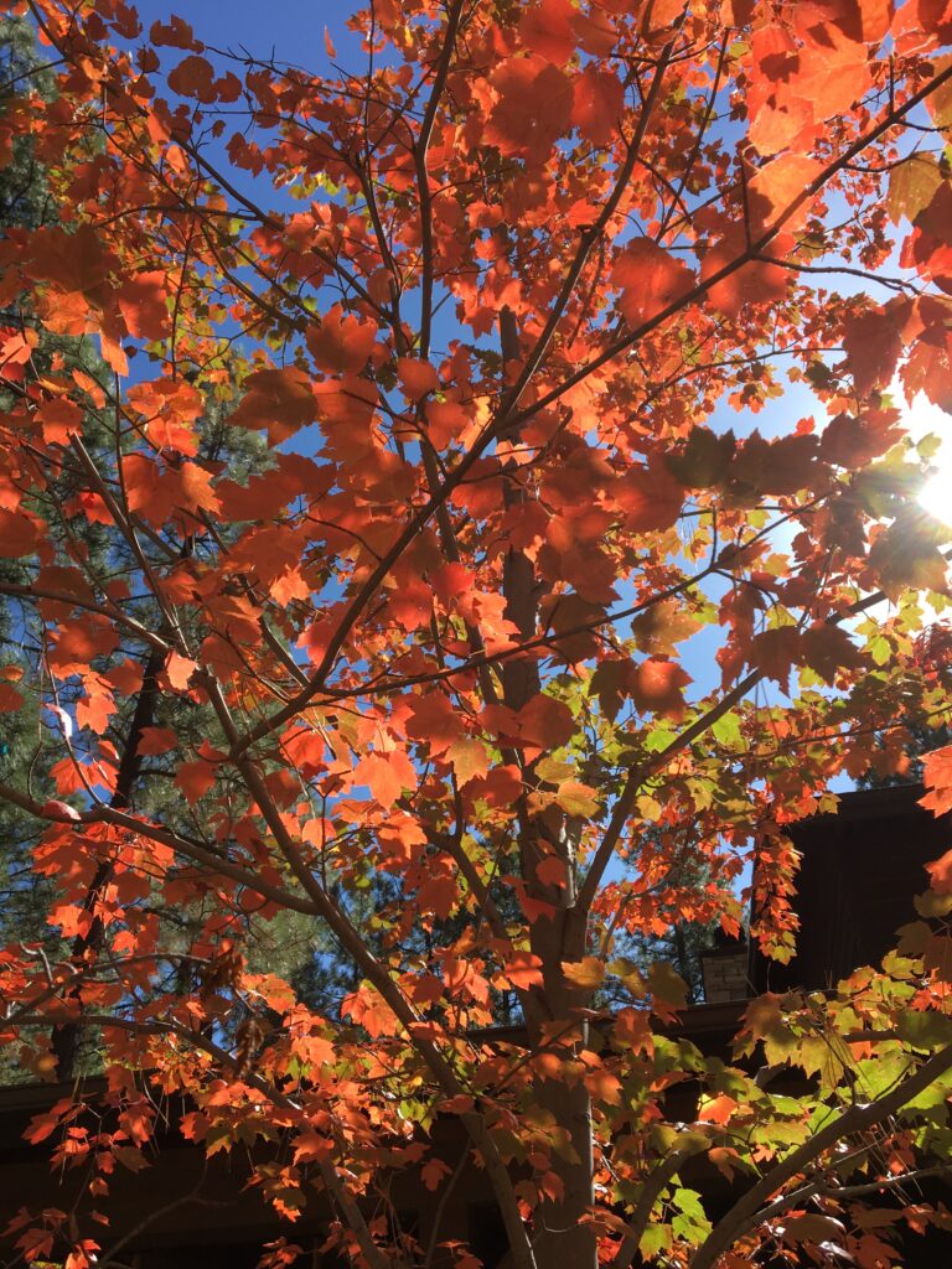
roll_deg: +2.8
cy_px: 634
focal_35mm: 29
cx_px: 476
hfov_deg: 48.2
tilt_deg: +42.2
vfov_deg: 61.7
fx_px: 1063
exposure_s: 1/746
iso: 25
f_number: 2.2
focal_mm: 4.15
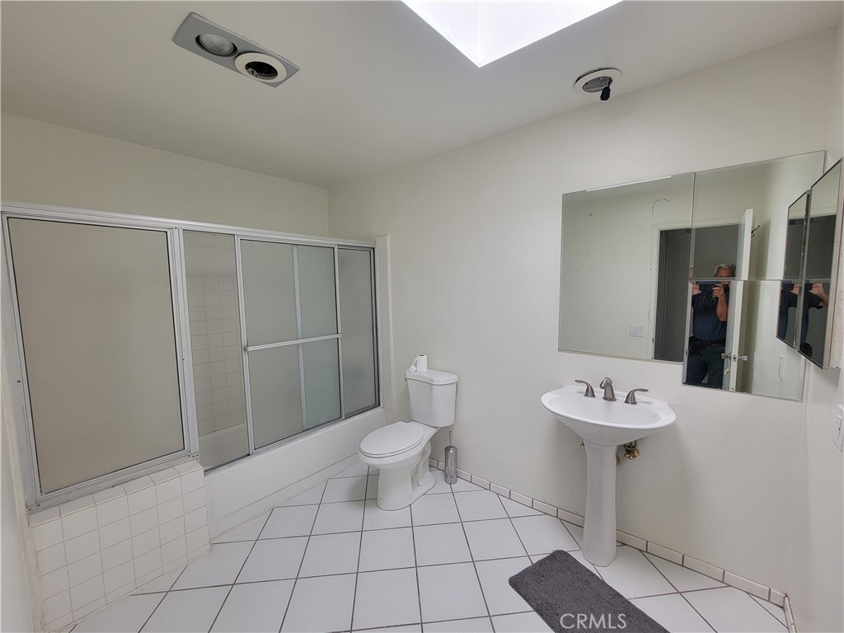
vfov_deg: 89.9
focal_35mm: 13
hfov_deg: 106.2
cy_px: 316
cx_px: 422
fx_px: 317
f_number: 2.2
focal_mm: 2.2
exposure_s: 1/120
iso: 80
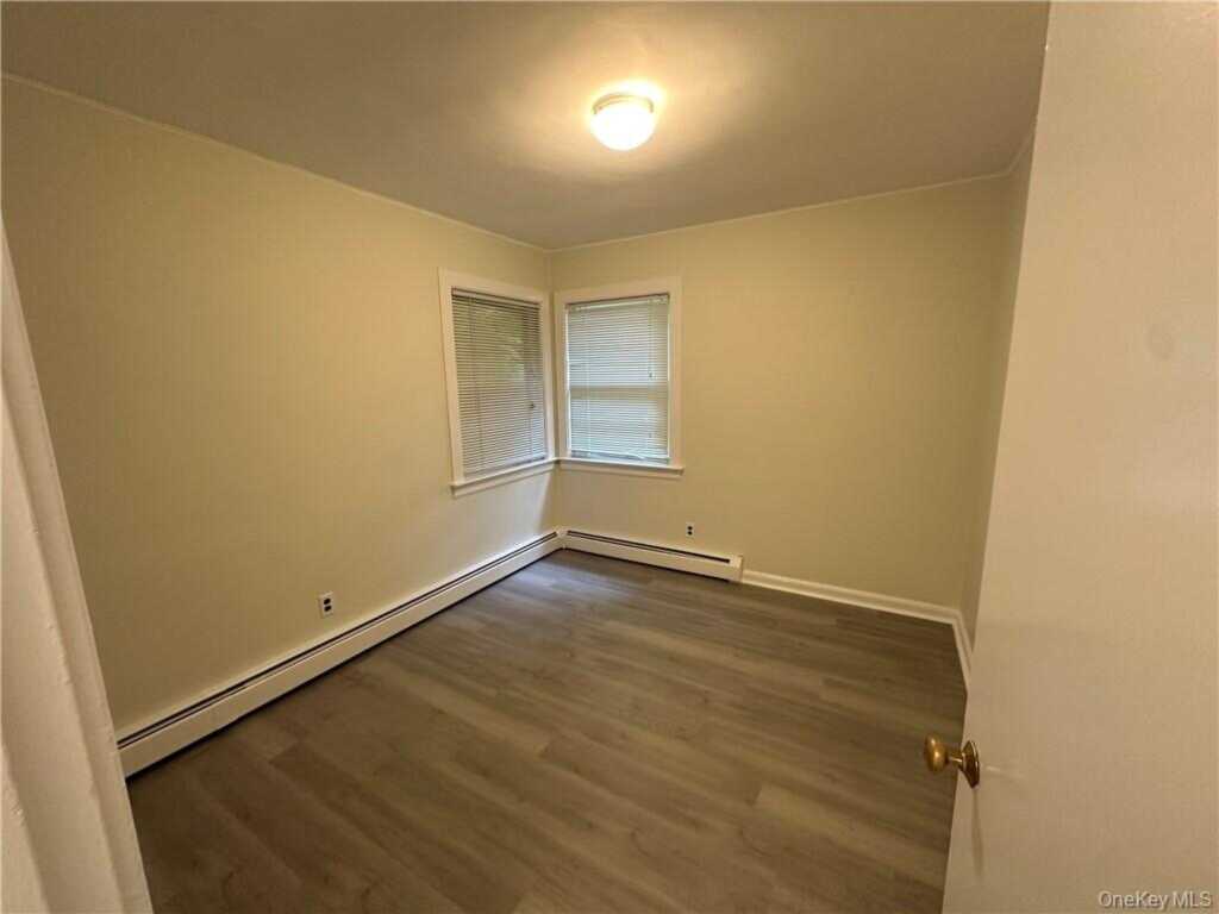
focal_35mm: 14
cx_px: 610
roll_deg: +1.2
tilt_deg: -8.5
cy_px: 457
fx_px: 493
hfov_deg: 102.1
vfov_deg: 85.7
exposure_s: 1/60
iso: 200
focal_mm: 2.22
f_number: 2.2
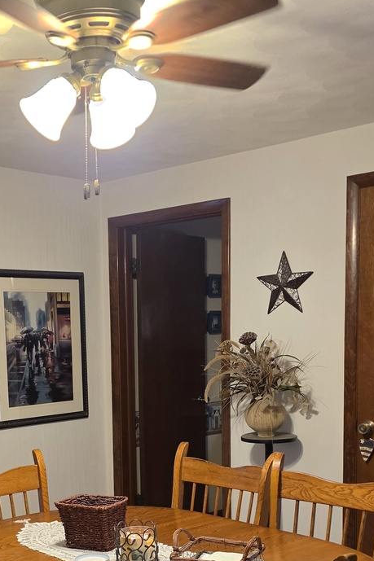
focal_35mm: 50
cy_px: 421
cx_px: 103
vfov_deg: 38.6
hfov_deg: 26.7
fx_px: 779
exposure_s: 1/120
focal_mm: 6.3
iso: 500
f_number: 1.7
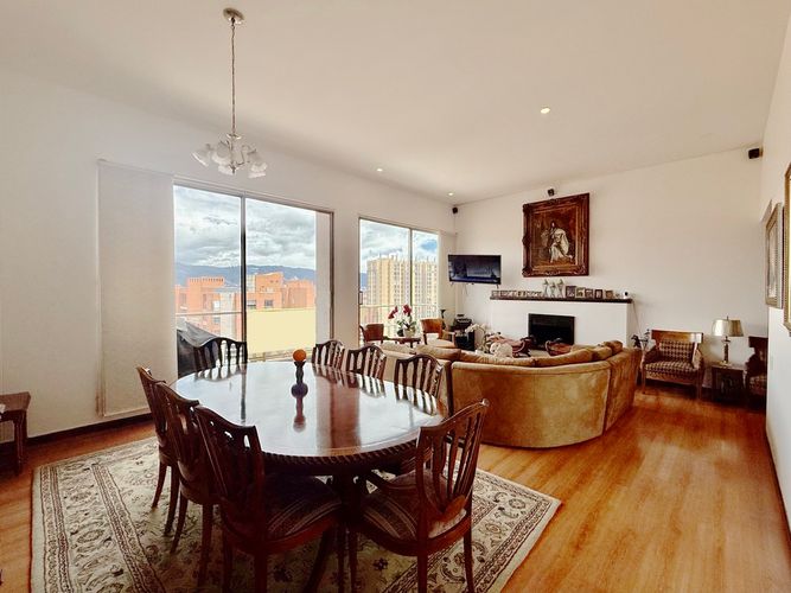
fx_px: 320
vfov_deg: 85.7
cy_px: 296
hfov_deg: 102.1
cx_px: 396
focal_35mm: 14
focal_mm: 2.22
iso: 64
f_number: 2.2
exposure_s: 1/864
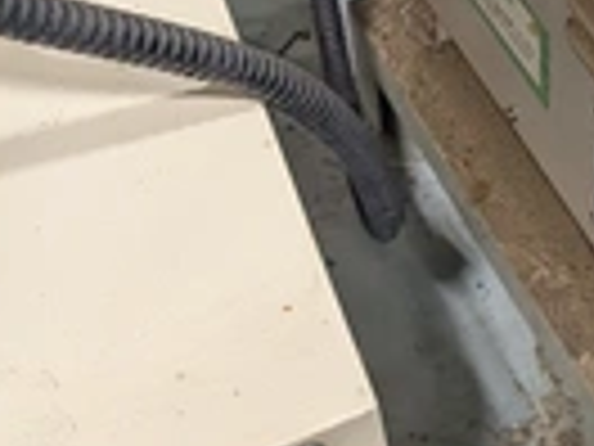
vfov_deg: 19.5
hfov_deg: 23.6
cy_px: -7
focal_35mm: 73
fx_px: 1253
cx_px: 765
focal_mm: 6.9
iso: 781
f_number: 1.68
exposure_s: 1/686
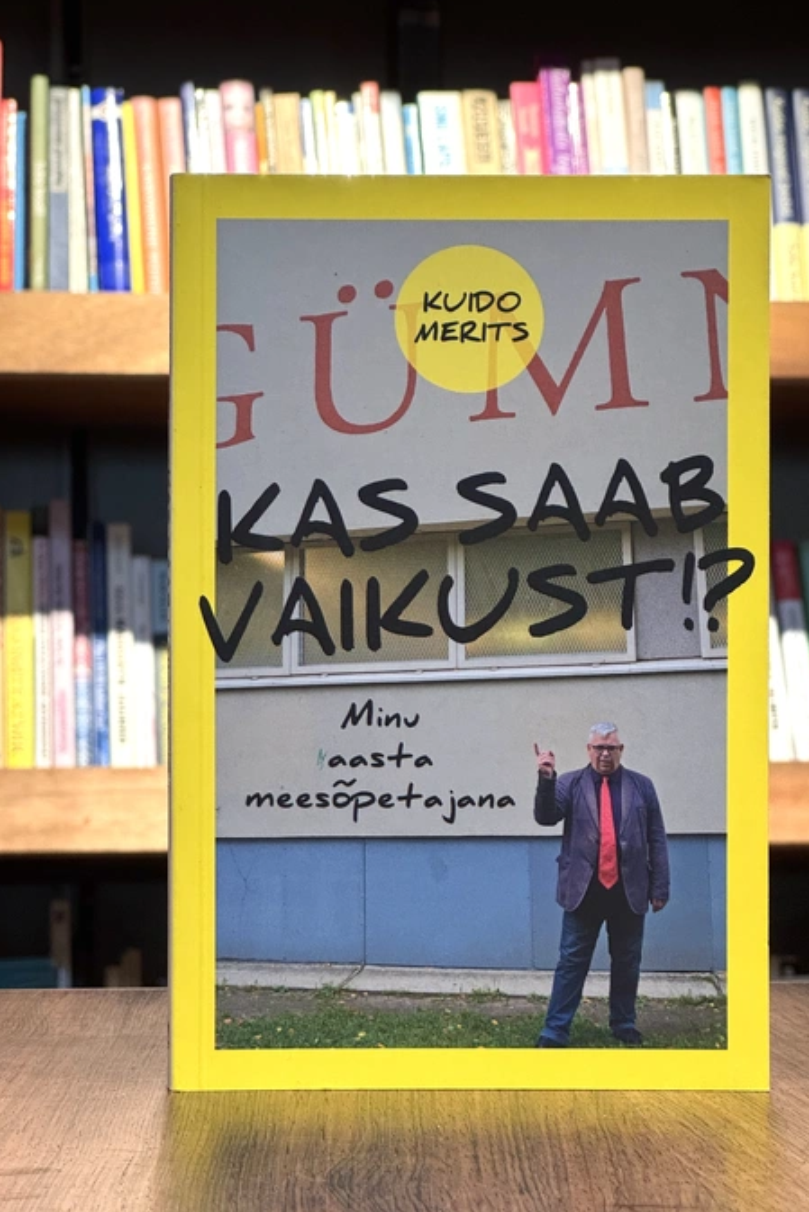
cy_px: 604
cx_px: 453
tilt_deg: +1.0
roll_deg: -2.2
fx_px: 2729
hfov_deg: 16.9
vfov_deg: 25.1
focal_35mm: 81
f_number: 2.8
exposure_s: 1/61
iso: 250
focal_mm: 9
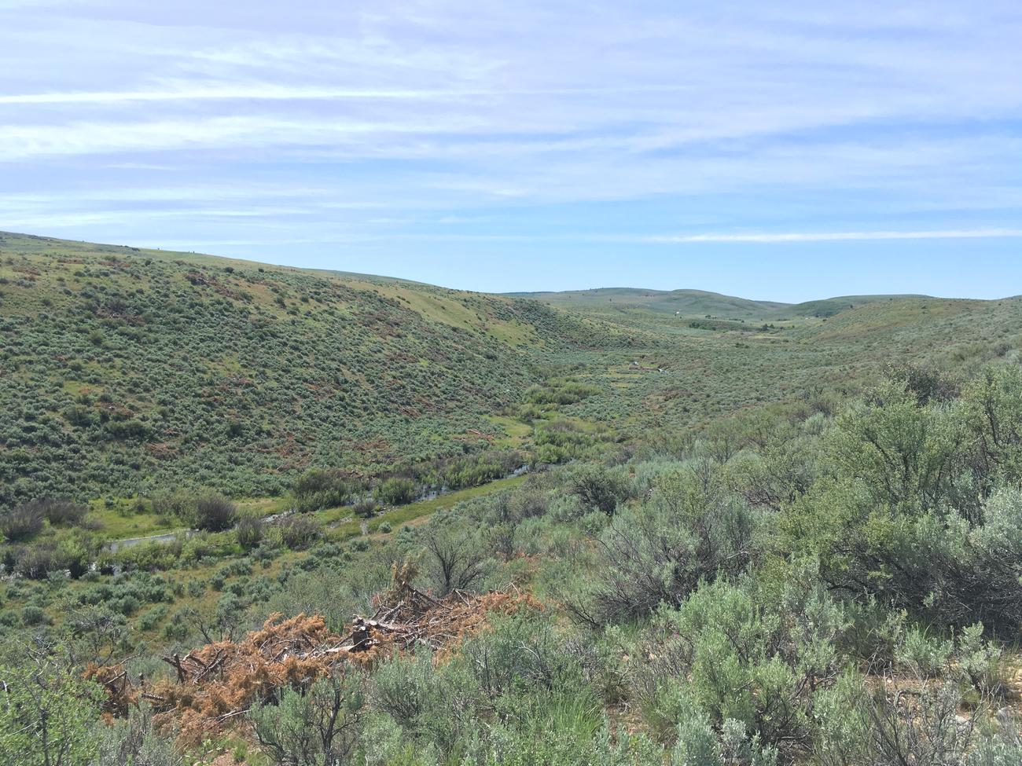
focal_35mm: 29
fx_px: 856
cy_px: 383
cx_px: 511
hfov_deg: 61.7
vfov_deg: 48.2
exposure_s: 1/732
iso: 25
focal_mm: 4.15
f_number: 2.2
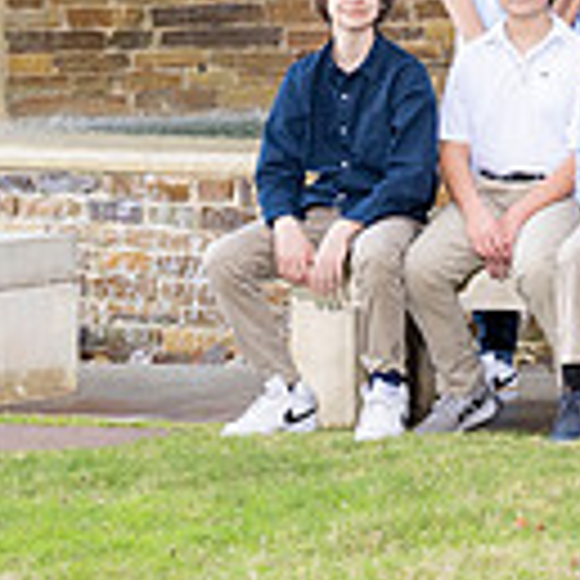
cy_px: -146
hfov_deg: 6.3
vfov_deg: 6.5
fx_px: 5061
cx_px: 1259
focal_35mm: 267
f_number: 8
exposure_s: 1/200
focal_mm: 70
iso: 800
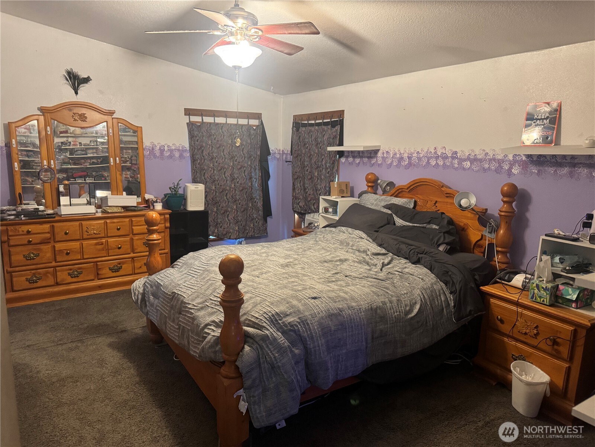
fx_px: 413
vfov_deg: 56.8
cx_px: 298
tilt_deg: -11.7
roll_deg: -1.8
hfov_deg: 71.6
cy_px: 224
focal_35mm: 24
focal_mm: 6.76
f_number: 1.78
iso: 640
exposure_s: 1/40
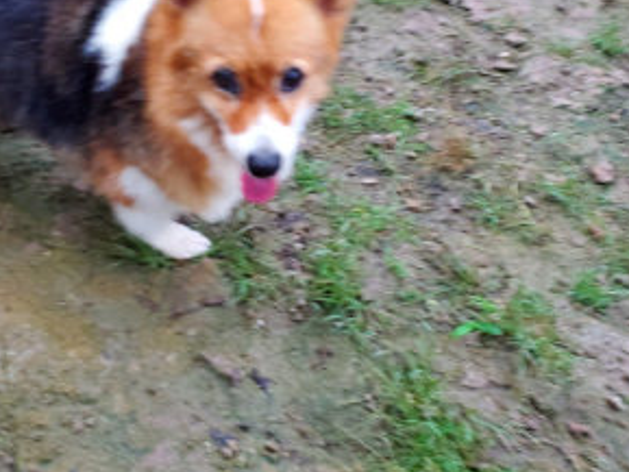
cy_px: 209
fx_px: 654
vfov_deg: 39.6
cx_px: 326
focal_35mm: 36
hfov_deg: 51.3
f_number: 2.4
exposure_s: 1/100
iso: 250
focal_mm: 4.3
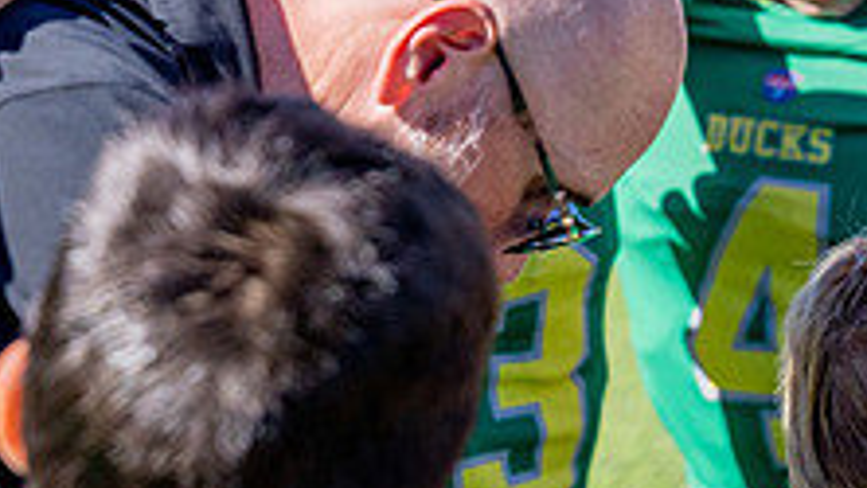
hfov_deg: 8.4
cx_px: 247
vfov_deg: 4.7
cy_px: -439
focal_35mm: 258
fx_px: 5933
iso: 250
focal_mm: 70
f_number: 2.8
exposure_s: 1/4000
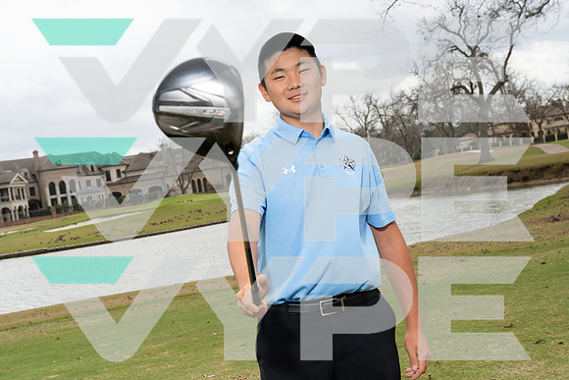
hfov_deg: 38.2
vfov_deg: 26.0
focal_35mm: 52
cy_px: 190
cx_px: 284
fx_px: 822
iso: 400
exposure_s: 1/250
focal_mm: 52
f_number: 10
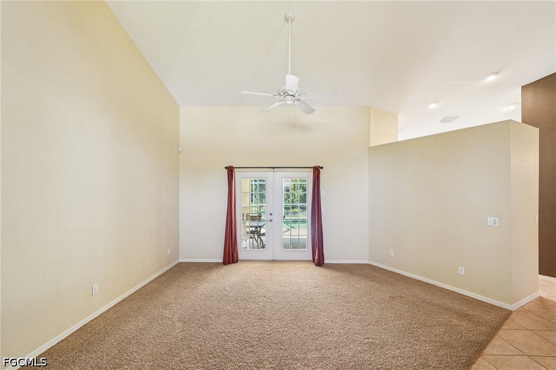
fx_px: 247
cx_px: 278
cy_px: 185
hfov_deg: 96.8
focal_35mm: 16
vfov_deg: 73.7
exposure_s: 1/8
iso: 400
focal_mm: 16
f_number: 8
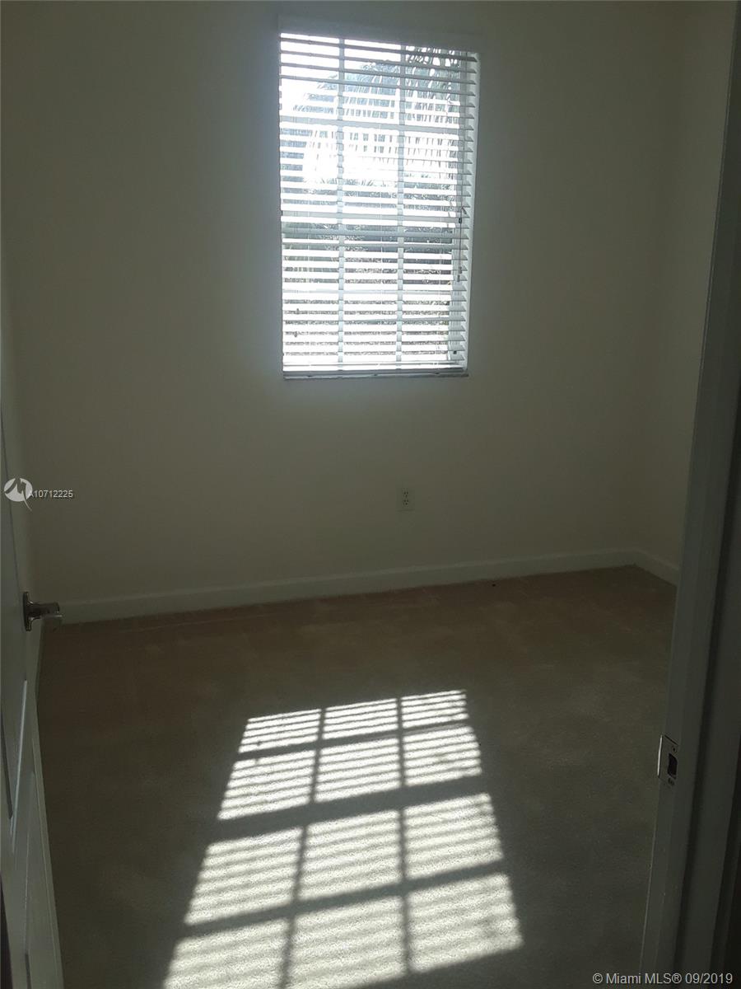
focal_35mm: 30
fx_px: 856
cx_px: 370
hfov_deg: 46.8
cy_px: 494
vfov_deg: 60.0
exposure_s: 1/684
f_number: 1.9
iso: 40
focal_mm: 2.47
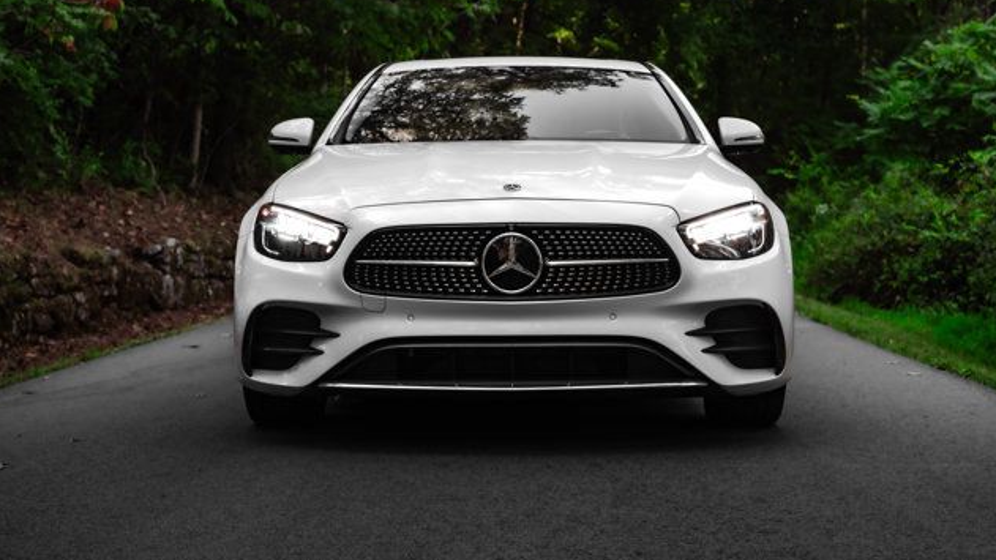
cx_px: 504
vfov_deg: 20.1
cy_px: 264
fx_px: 1585
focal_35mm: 60
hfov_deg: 34.9
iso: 500
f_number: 5.6
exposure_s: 1/320
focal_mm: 56
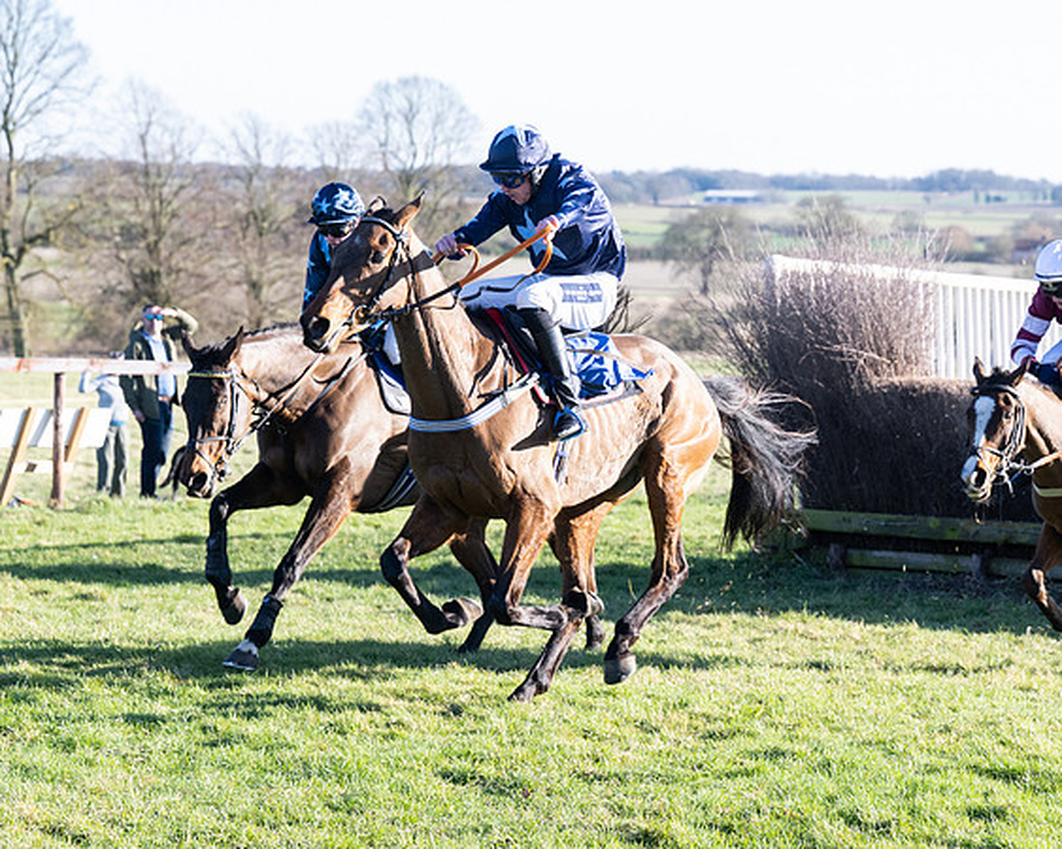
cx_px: 482
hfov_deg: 15.1
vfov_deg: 12.1
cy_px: 456
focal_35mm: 127
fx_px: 4005
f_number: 4.5
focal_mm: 84
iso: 800
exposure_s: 1/1600
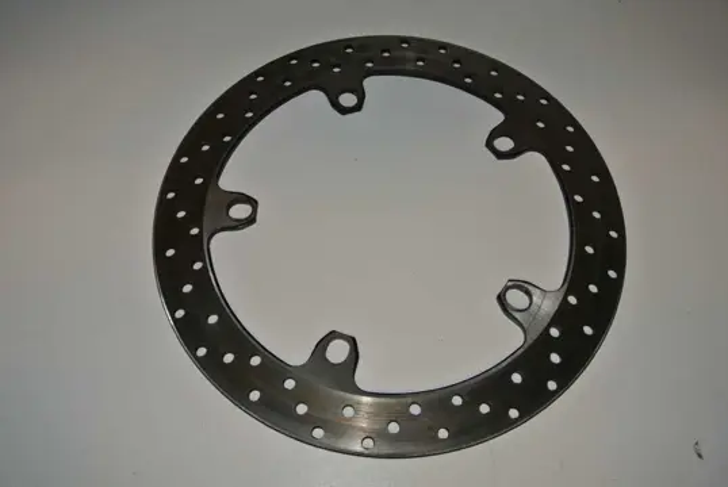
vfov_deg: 41.2
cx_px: 364
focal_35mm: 32
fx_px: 648
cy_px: 244
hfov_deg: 58.7
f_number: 3.8
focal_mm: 12.2
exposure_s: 1/60
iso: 200
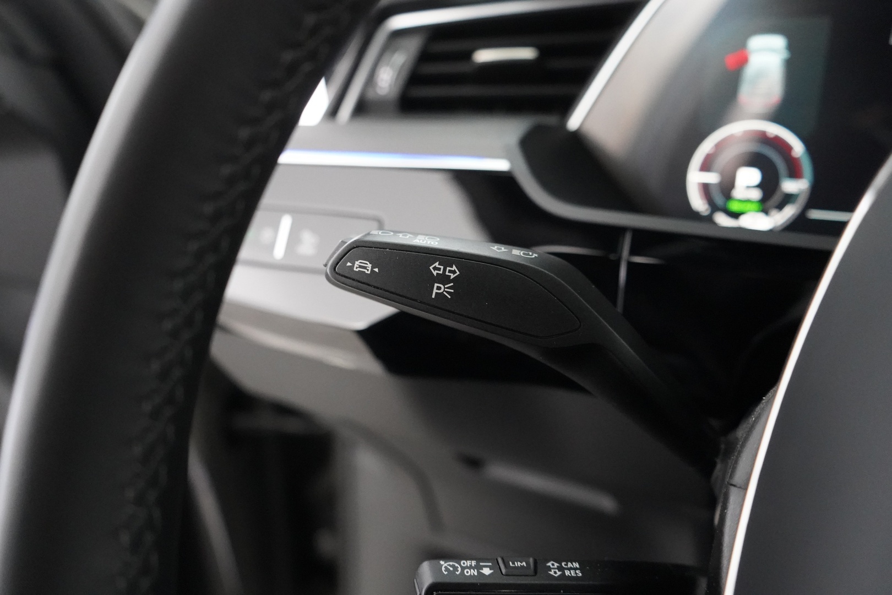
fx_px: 694
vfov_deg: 46.4
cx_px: 446
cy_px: 298
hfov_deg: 65.5
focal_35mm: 28
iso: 12800
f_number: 3.5
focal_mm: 28
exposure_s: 1/60
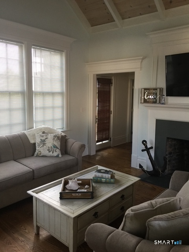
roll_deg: -1.0
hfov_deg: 48.2
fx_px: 211
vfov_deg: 61.7
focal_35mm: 29
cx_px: 94
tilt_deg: -6.6
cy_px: 126
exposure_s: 1/30
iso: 50
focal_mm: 4.15
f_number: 2.2
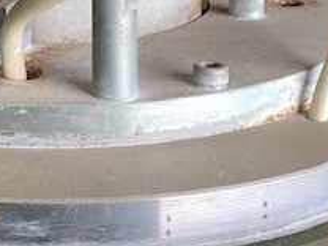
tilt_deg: -10.8
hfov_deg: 23.8
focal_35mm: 80
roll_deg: +2.9
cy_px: -28
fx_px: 758
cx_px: 39
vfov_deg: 17.8
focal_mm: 4.25
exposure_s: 1/100
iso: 32
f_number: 1.8
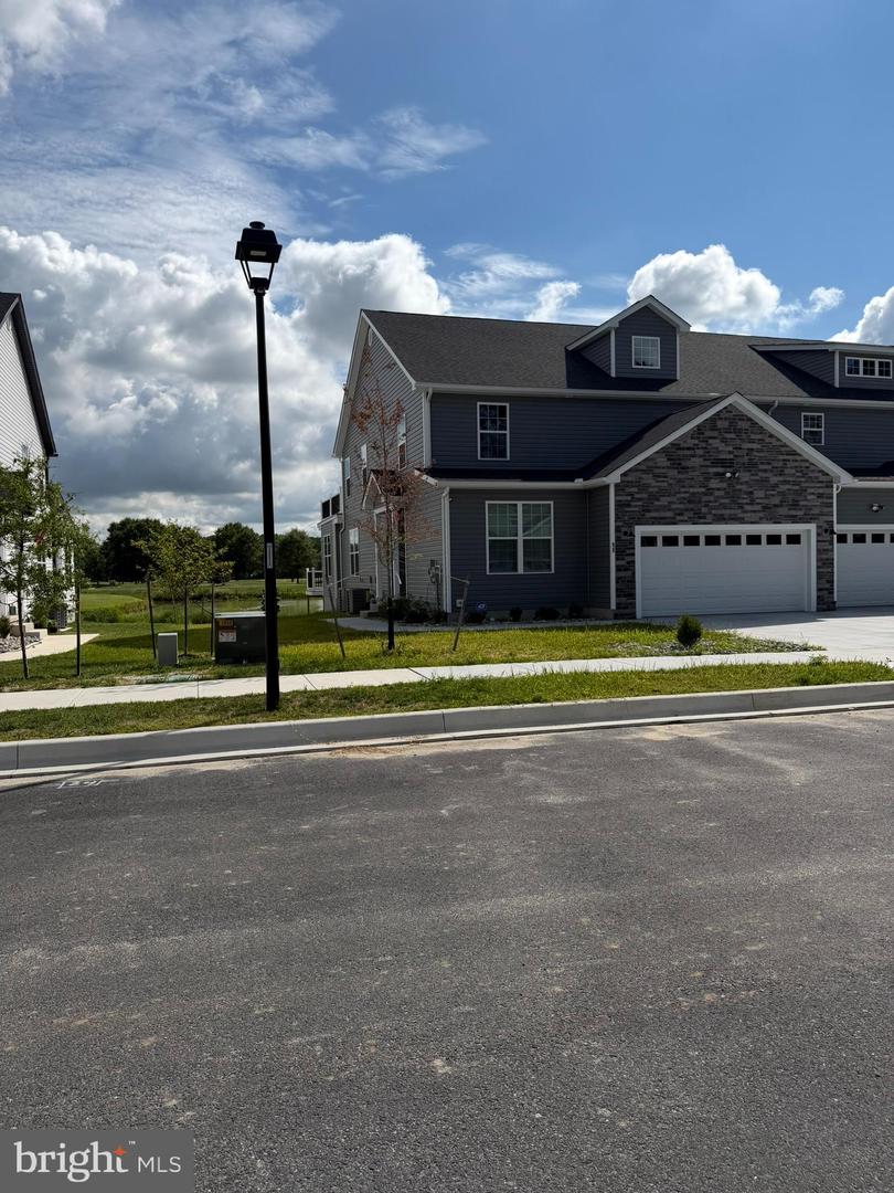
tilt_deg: -2.4
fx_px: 826
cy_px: 596
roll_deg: +1.5
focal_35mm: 24
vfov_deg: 71.6
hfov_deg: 56.8
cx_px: 447
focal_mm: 6.76
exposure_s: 1/9091
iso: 80
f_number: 1.78
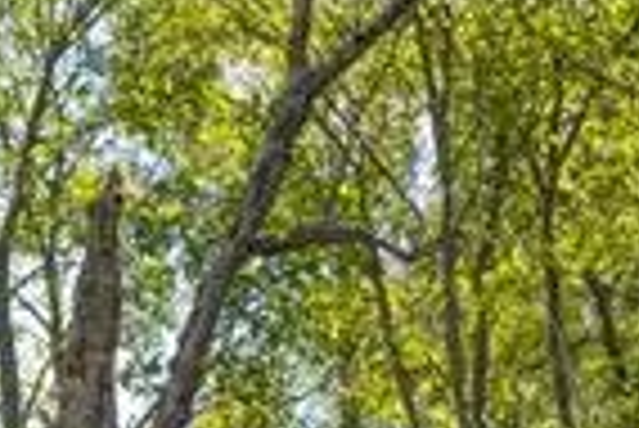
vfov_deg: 8.8
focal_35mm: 151
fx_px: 2683
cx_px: 590
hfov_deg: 13.4
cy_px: 689
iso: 125
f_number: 10
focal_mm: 21
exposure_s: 1/25
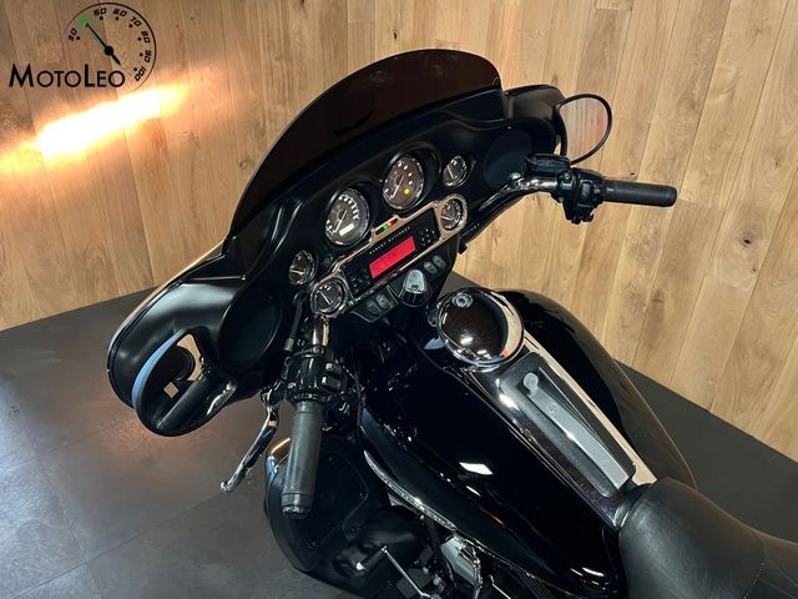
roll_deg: -2.3
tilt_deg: -29.7
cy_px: 300
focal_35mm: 26
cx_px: 399
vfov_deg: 53.1
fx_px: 599
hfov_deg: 67.3
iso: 500
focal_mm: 5.1
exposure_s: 1/25
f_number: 1.6
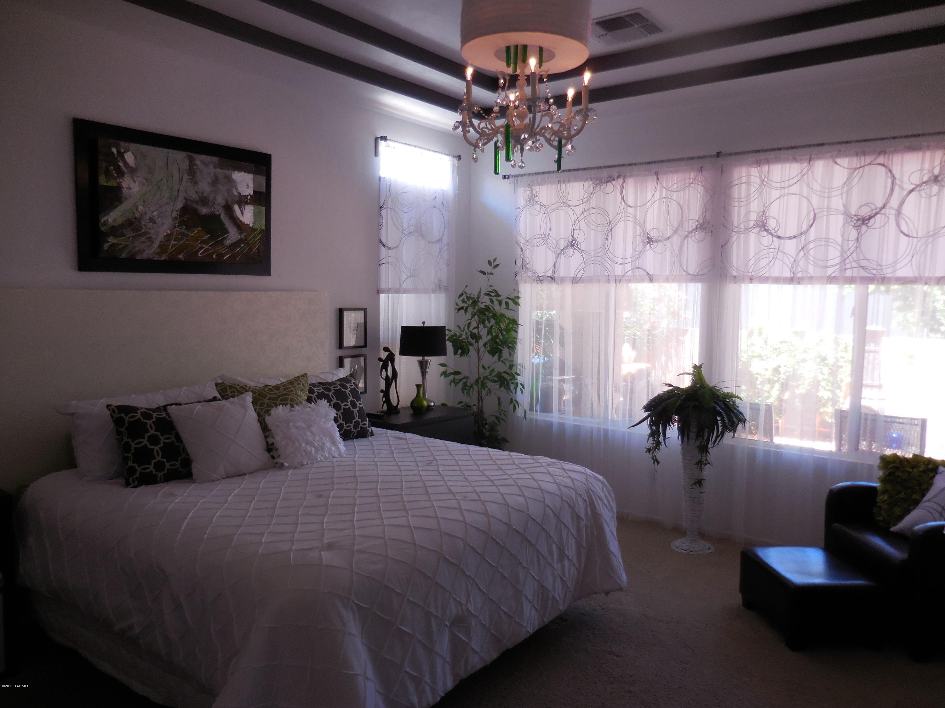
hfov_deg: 69.4
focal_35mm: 25
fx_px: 682
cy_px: 354
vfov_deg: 54.9
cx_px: 472
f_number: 3.3
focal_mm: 4.5
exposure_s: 1/30
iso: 220
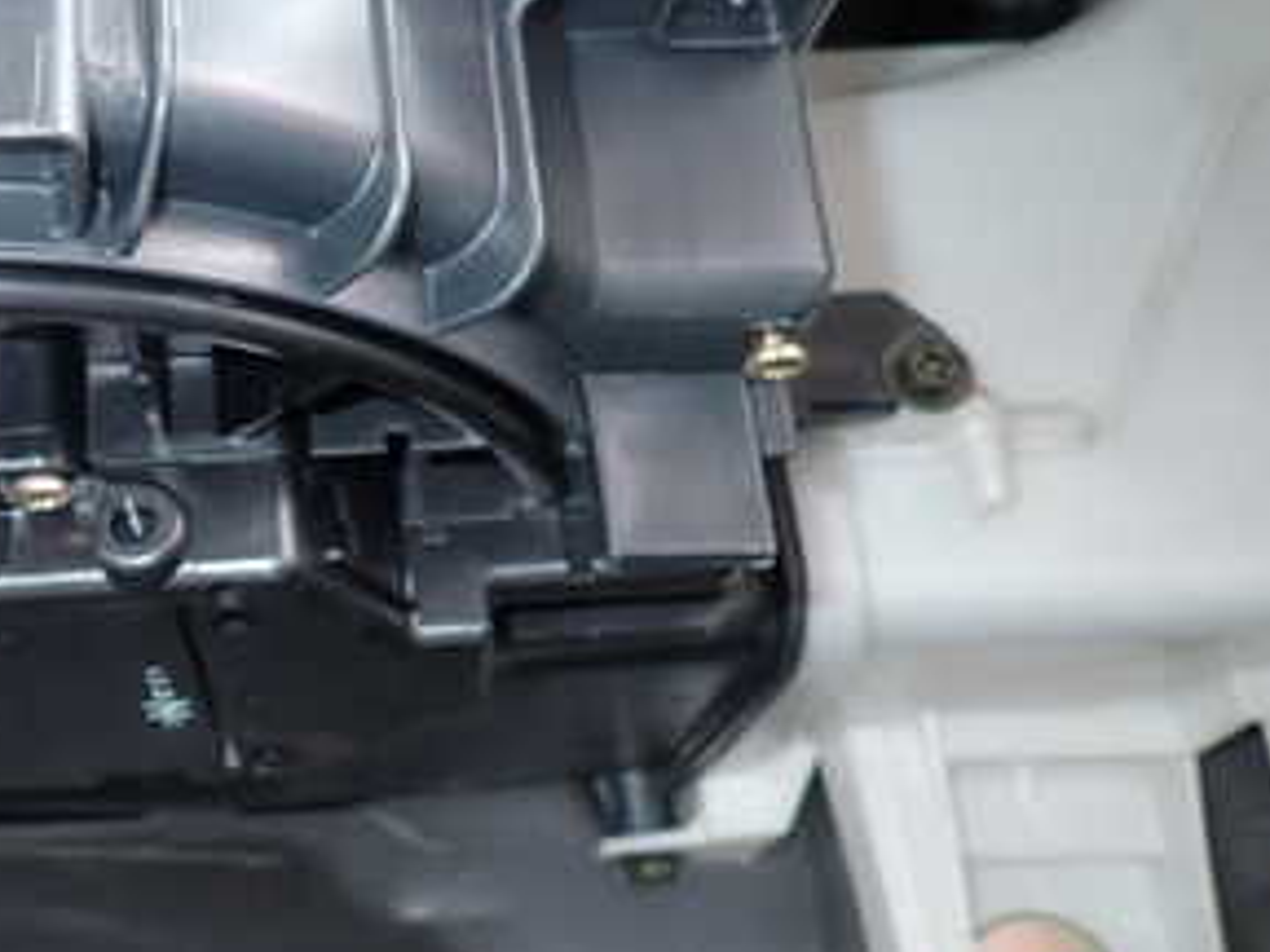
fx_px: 1908
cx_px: -18
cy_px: 348
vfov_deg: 27.9
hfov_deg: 33.5
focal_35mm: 52
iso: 200
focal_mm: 4.5
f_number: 2
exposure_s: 1/30
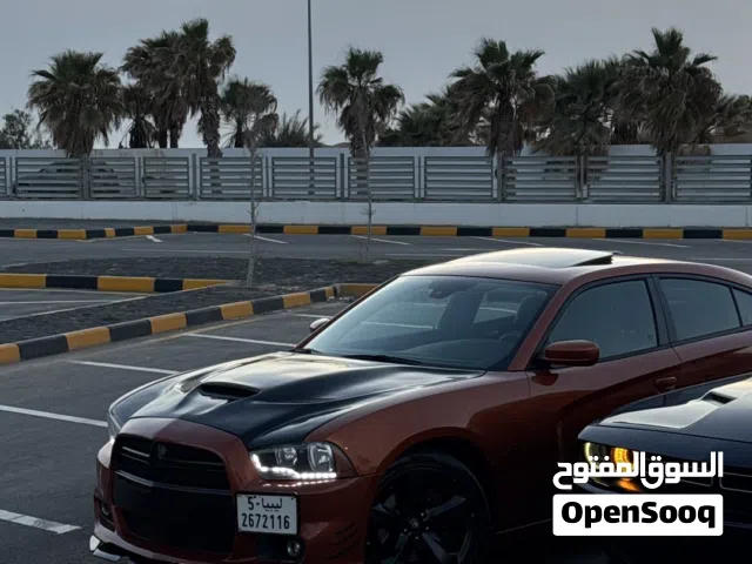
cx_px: 376
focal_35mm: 37
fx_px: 804
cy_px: 282
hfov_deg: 50.1
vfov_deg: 38.7
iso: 64
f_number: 1.78
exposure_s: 1/274
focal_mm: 6.76
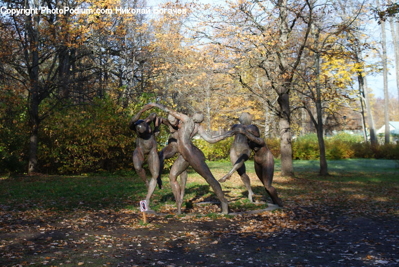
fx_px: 749
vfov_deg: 20.2
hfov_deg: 29.8
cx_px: 200
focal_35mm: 68
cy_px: 134
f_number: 5.6
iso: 200
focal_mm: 45
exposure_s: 1/80
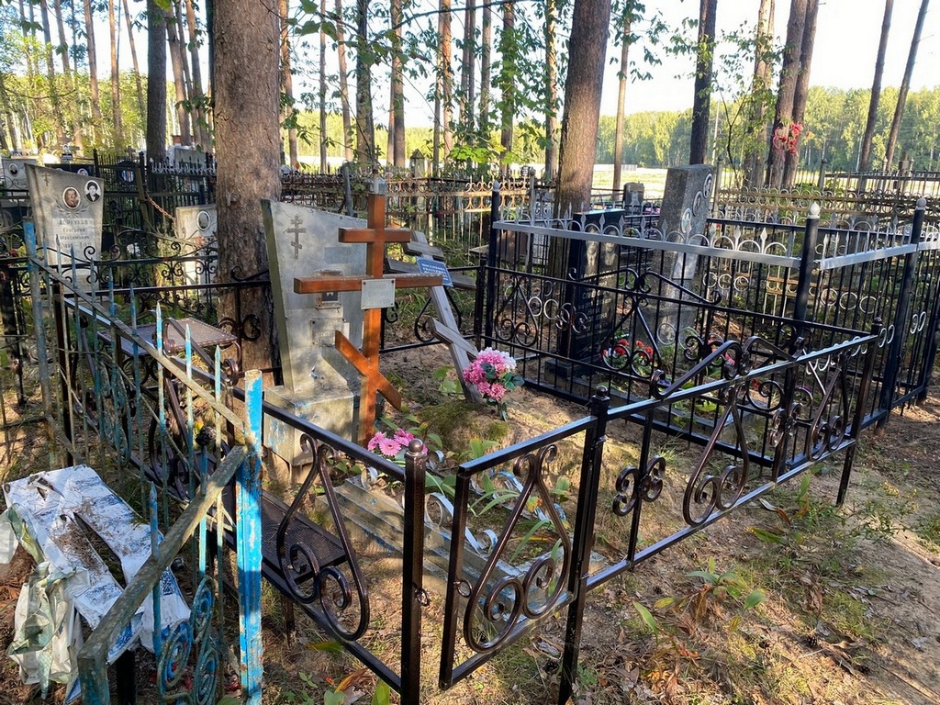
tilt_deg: -10.7
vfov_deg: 53.1
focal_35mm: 26
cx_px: 470
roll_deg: -2.0
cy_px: 352
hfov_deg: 67.3
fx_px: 706
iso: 40
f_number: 1.8
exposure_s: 1/121
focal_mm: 4.25
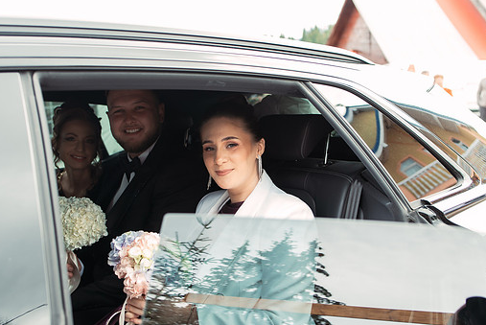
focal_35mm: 40
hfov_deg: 48.4
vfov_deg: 33.5
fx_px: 540
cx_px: 226
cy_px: 167
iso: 320
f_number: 3.5
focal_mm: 35
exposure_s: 1/250
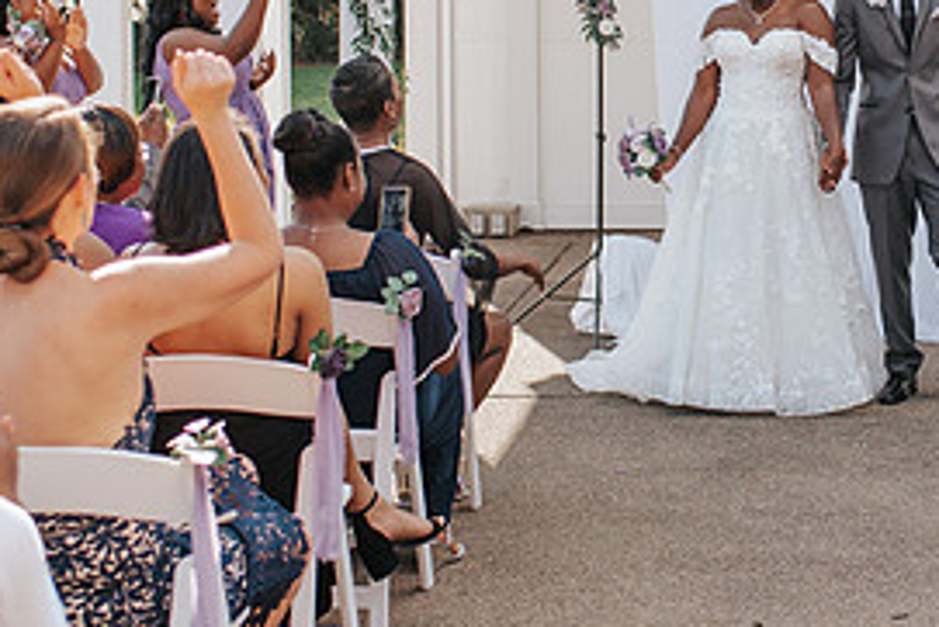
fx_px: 2323
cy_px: 109
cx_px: 829
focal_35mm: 89
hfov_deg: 22.4
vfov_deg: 15.3
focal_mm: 35
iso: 110
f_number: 2.8
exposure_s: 1/1250
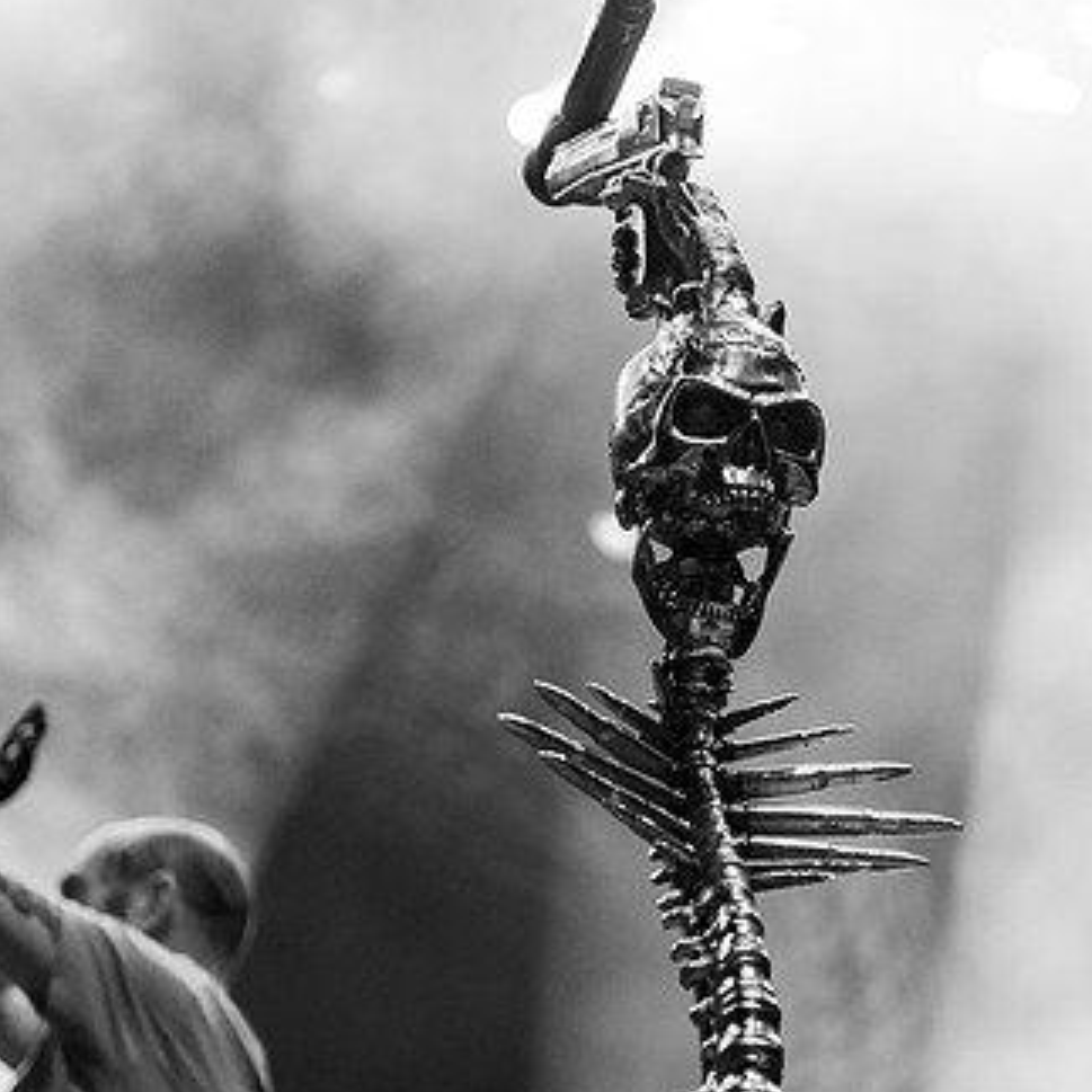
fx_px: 3819
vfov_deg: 16.3
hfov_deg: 16.2
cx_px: 720
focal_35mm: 107
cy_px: 627
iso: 2000
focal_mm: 70
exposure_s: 1/400
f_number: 3.2
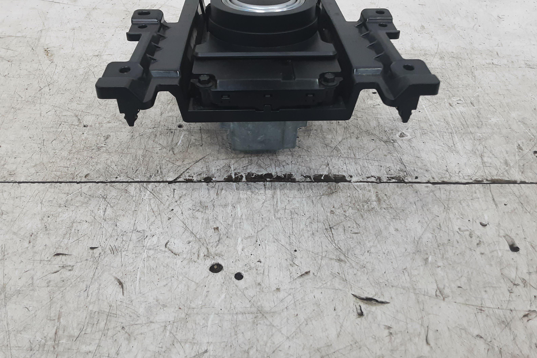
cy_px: 151
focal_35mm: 29
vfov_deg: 44.8
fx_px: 433
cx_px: 263
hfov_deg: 63.7
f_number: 1.9
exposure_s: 1/50
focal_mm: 2.91
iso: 100
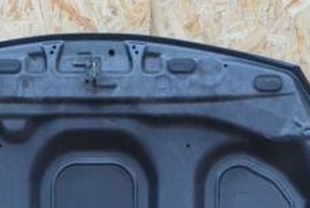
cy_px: 234
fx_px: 1078
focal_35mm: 125
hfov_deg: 16.3
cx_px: 93
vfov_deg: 10.8
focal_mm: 32
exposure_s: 1/200
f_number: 7.1
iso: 3200
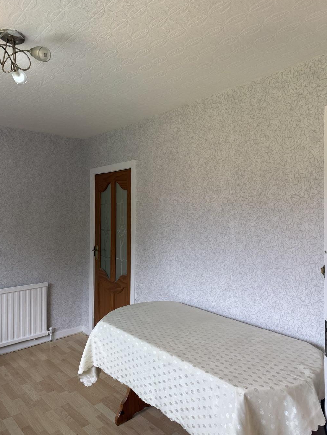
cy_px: 212
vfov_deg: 69.4
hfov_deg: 54.9
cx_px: 158
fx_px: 315
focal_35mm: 25
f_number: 1.78
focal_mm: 6.76
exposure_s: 1/172
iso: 64
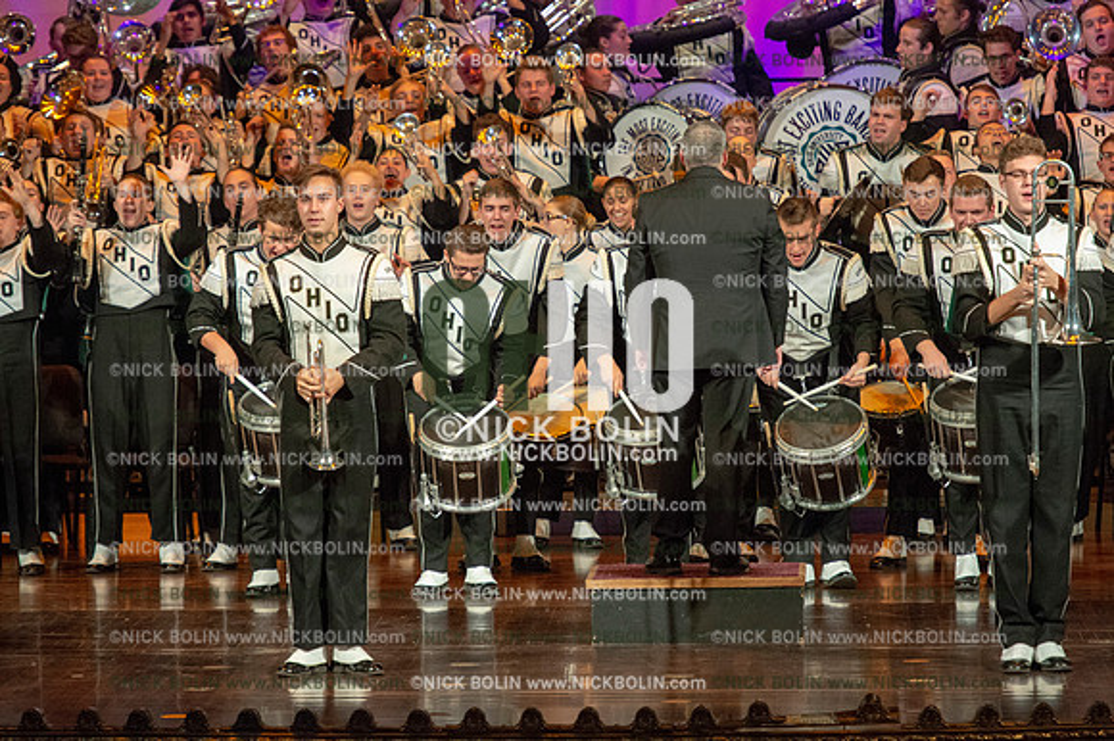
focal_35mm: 250
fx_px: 7731
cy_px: 370
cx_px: 557
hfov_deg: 8.2
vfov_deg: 5.5
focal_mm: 250
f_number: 5.6
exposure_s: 1/320
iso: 8000
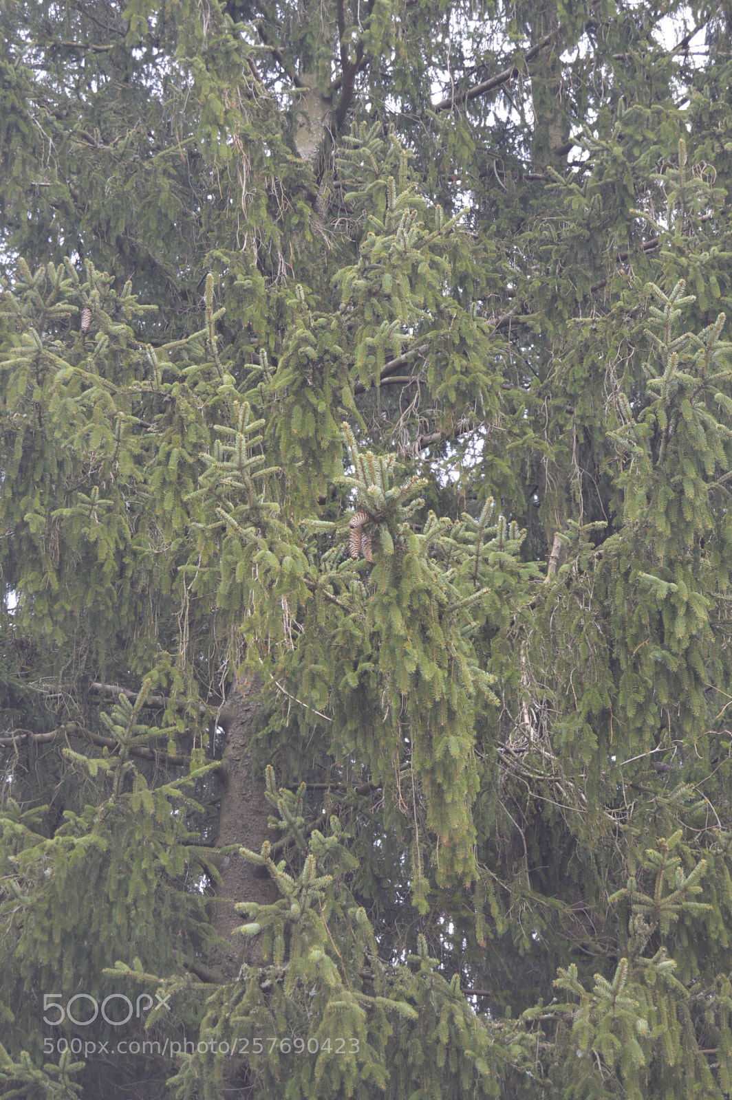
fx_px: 2520
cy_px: 550
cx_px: 366
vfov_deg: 24.6
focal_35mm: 82
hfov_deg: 16.5
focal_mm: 55
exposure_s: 1/125
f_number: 5.6
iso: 400
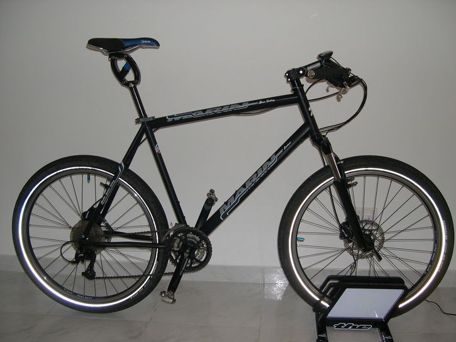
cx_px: 228
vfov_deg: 37.7
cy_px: 171
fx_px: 501
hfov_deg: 49.0
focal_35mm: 38
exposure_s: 1/60
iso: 100
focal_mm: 8
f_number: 2.8
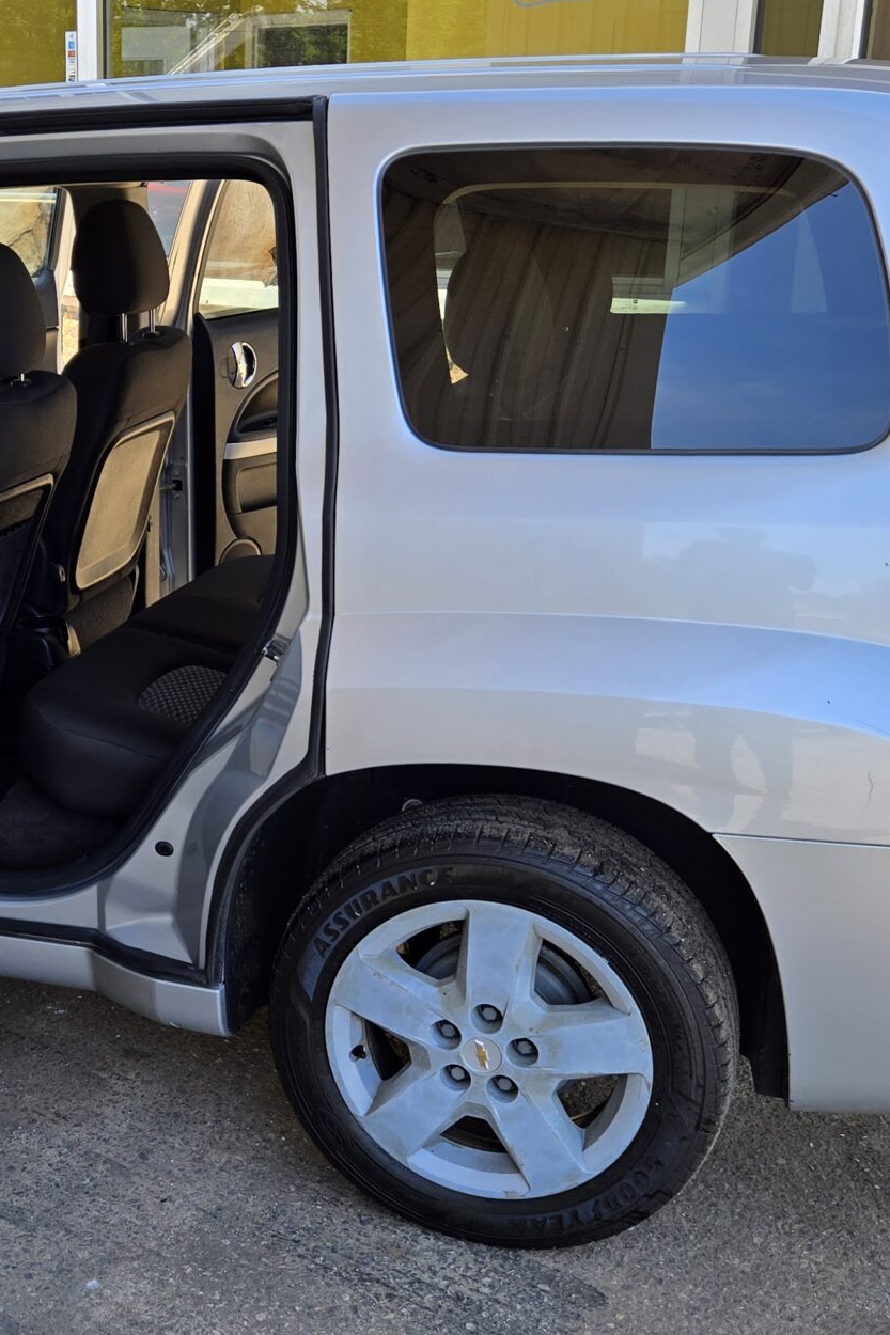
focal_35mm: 49
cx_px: 98
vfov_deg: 40.3
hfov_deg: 26.6
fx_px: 1817
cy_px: 686
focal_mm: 5.4
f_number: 1.8
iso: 25
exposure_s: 1/580
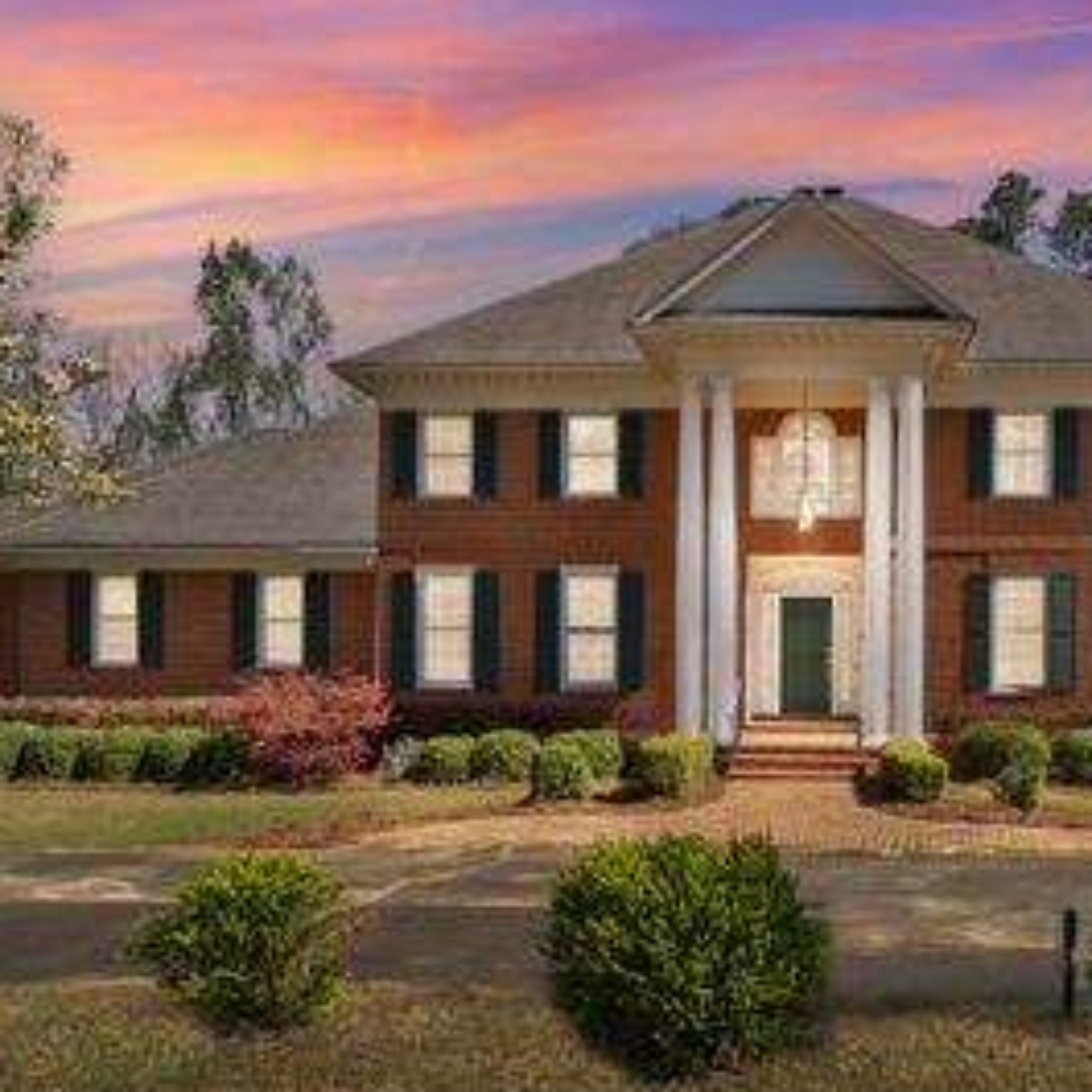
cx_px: 795
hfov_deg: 49.4
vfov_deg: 51.0
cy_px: 501
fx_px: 1142
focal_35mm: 32
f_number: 8
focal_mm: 20
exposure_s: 1/500
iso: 200
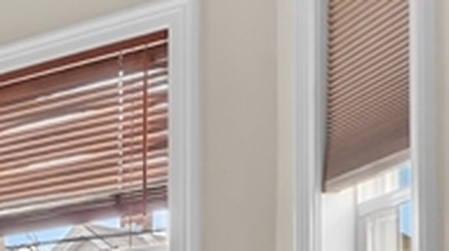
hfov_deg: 15.2
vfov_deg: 12.1
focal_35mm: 90
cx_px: -597
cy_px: 475
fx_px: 1070
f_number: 9
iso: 200
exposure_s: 1.3
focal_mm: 16
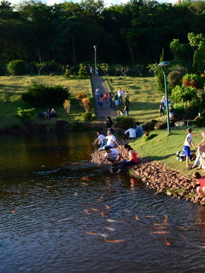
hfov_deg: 29.8
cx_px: 196
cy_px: 150
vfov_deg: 41.2
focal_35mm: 46
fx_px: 363
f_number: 7.1
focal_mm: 18
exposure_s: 1/80
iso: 100
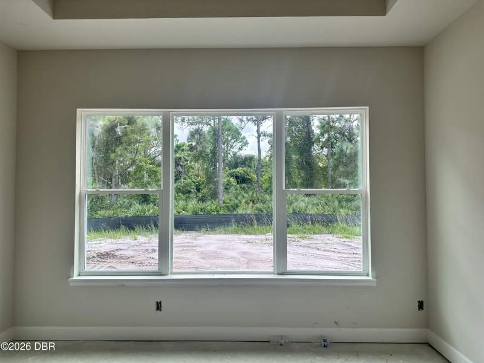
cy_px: 182
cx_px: 242
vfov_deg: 56.8
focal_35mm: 24
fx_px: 336
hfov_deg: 71.6
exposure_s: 1/401
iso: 80
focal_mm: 6.86
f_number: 1.78
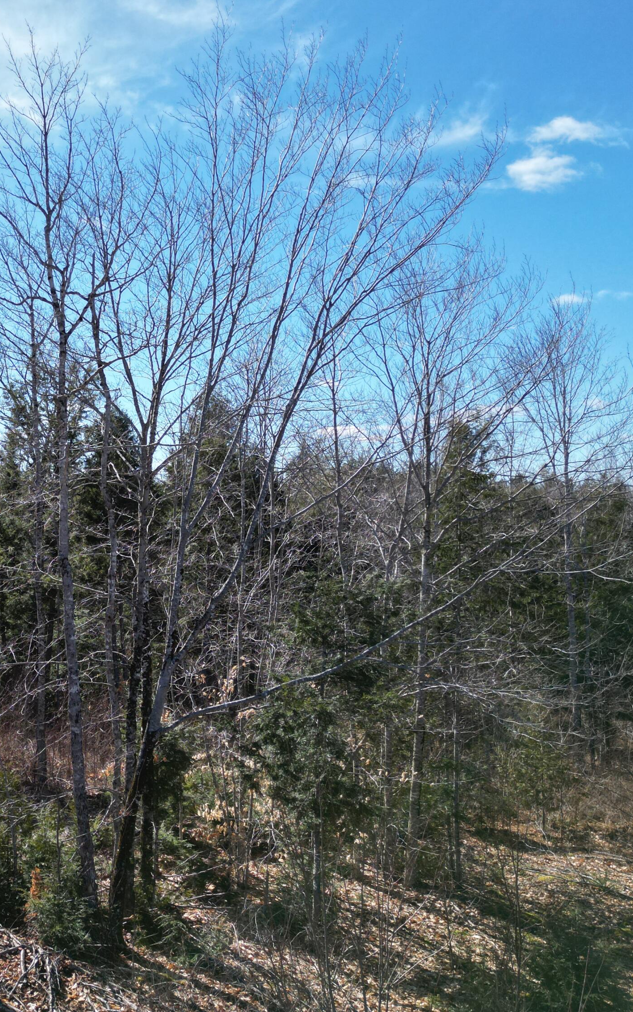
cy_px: 505
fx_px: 939
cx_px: 144
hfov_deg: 36.2
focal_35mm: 34
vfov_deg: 56.7
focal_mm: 6.72
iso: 130
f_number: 1.7
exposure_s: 1/2500
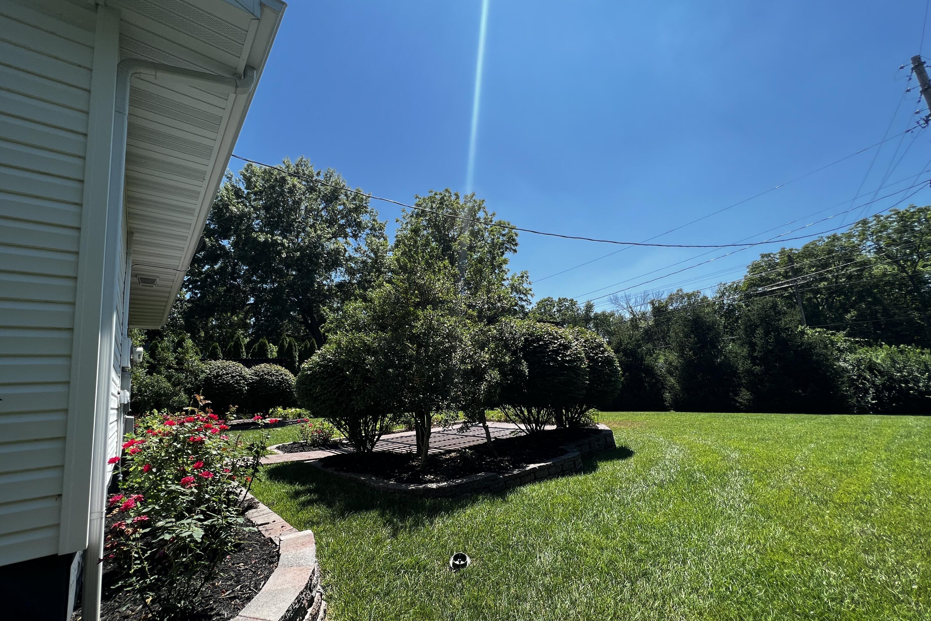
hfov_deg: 104.2
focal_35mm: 14
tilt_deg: +5.5
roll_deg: +5.3
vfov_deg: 81.1
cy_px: 336
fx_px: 362
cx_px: 456
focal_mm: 1.57
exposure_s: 1/786
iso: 32
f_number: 1.8
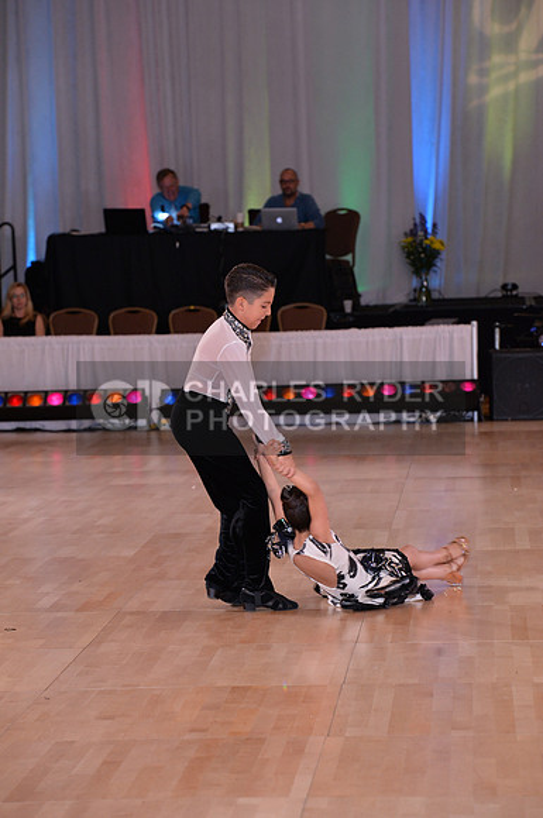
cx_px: 272
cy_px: 409
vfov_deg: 15.8
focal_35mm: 130
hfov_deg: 10.5
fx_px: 2950
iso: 2000
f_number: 5.6
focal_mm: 130
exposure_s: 1/250
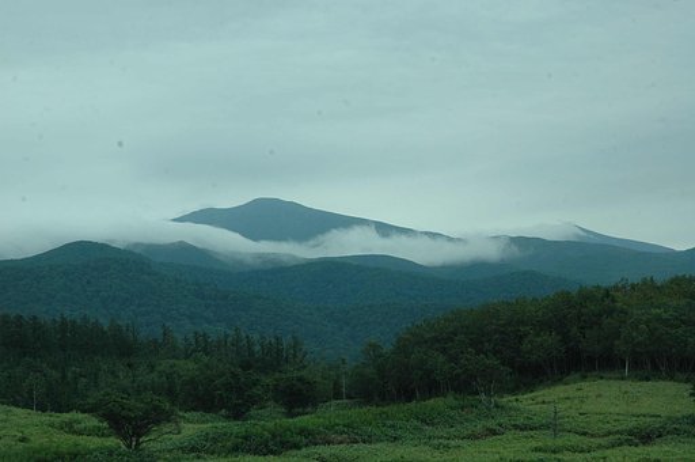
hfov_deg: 20.9
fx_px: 1880
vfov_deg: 14.0
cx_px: 348
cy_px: 231
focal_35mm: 98
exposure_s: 1/500
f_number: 11
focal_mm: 65
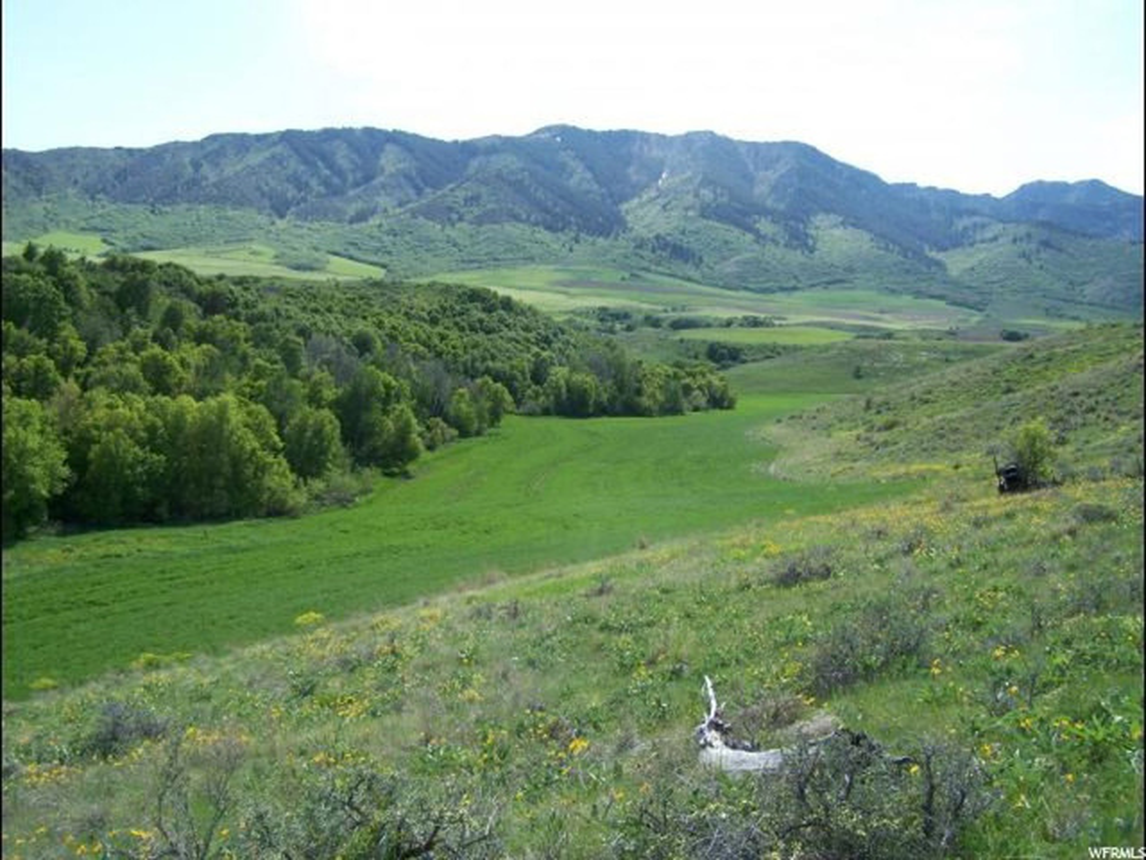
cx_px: 573
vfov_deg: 37.7
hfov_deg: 49.0
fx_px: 1258
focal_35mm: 38
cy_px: 430
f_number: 2.8
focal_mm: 6.3
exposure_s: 1/800
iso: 80
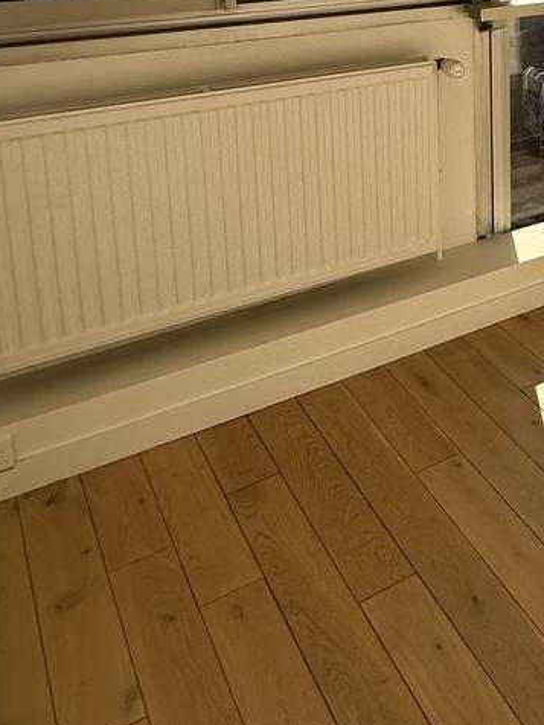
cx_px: 716
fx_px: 922
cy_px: 8
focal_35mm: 44
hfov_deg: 27.3
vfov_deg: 38.4
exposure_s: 1/1366
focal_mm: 2.22
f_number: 2.2
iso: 50
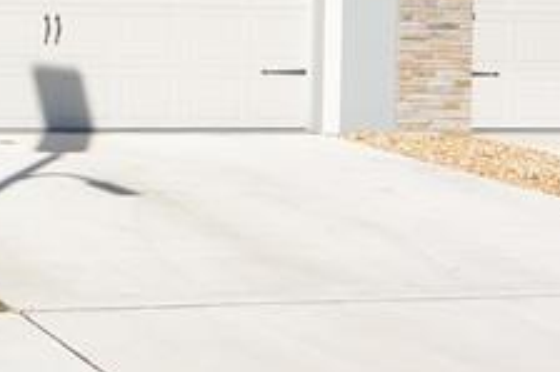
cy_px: -107
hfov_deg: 18.2
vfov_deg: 12.6
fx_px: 1632
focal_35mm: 105
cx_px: -160
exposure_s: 1/800
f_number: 7.1
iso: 160
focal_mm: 8.7
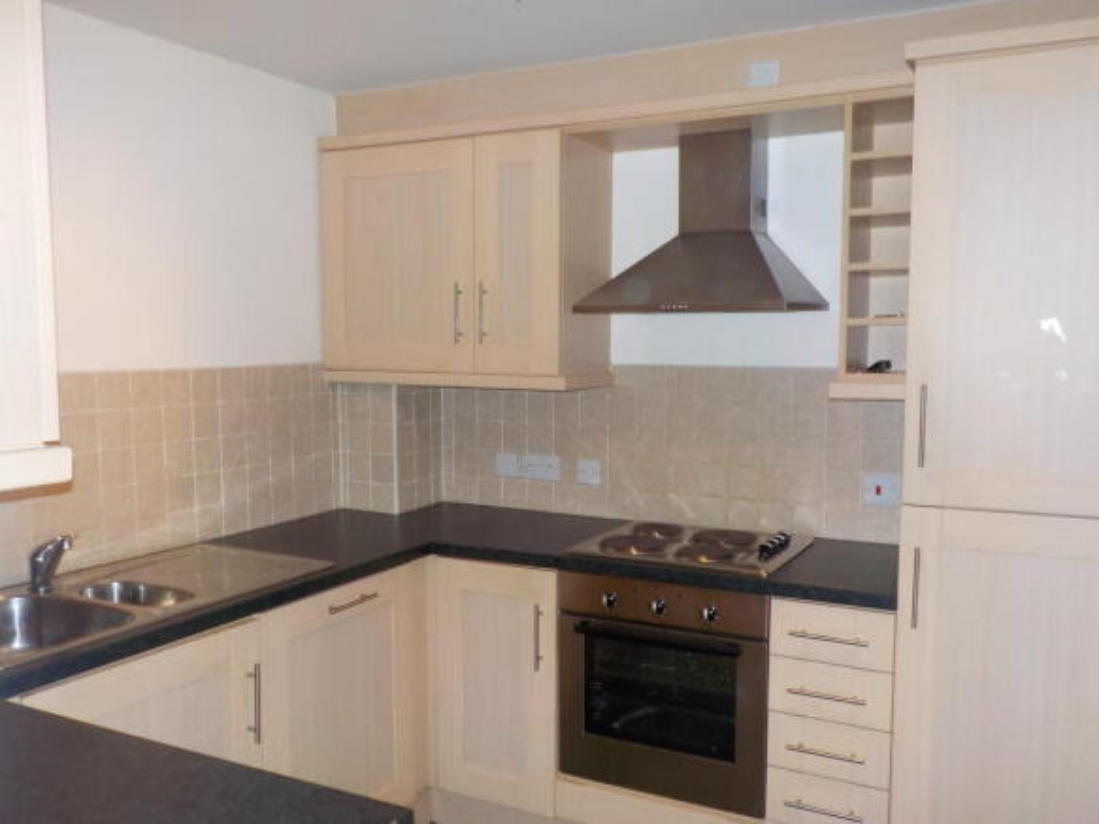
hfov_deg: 60.0
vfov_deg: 46.8
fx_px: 952
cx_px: 550
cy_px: 412
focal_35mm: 30
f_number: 3.3
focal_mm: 4.1
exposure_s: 1/30
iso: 200
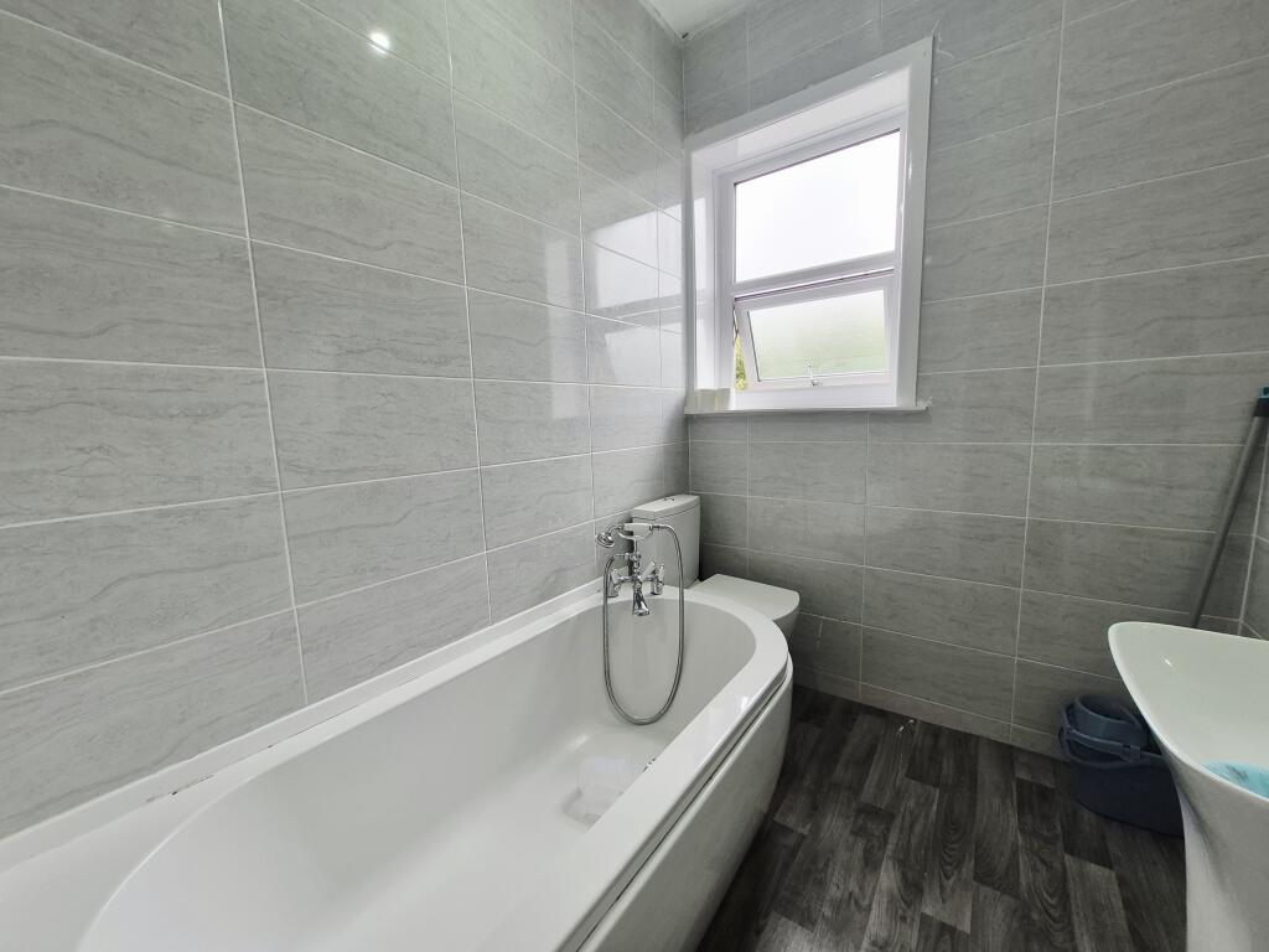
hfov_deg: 106.2
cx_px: 634
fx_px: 477
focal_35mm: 13
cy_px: 476
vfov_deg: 89.9
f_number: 2.2
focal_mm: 1.74
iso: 80
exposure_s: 1/50
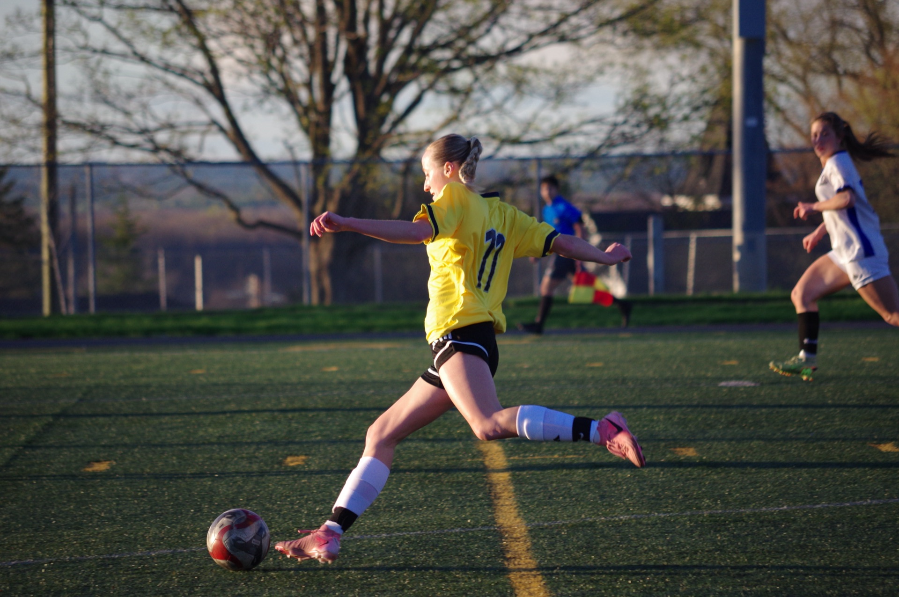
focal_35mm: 270
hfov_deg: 7.6
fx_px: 6735
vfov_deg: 5.1
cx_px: 450
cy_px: 298
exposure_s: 1/640
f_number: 5.6
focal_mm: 180
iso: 500
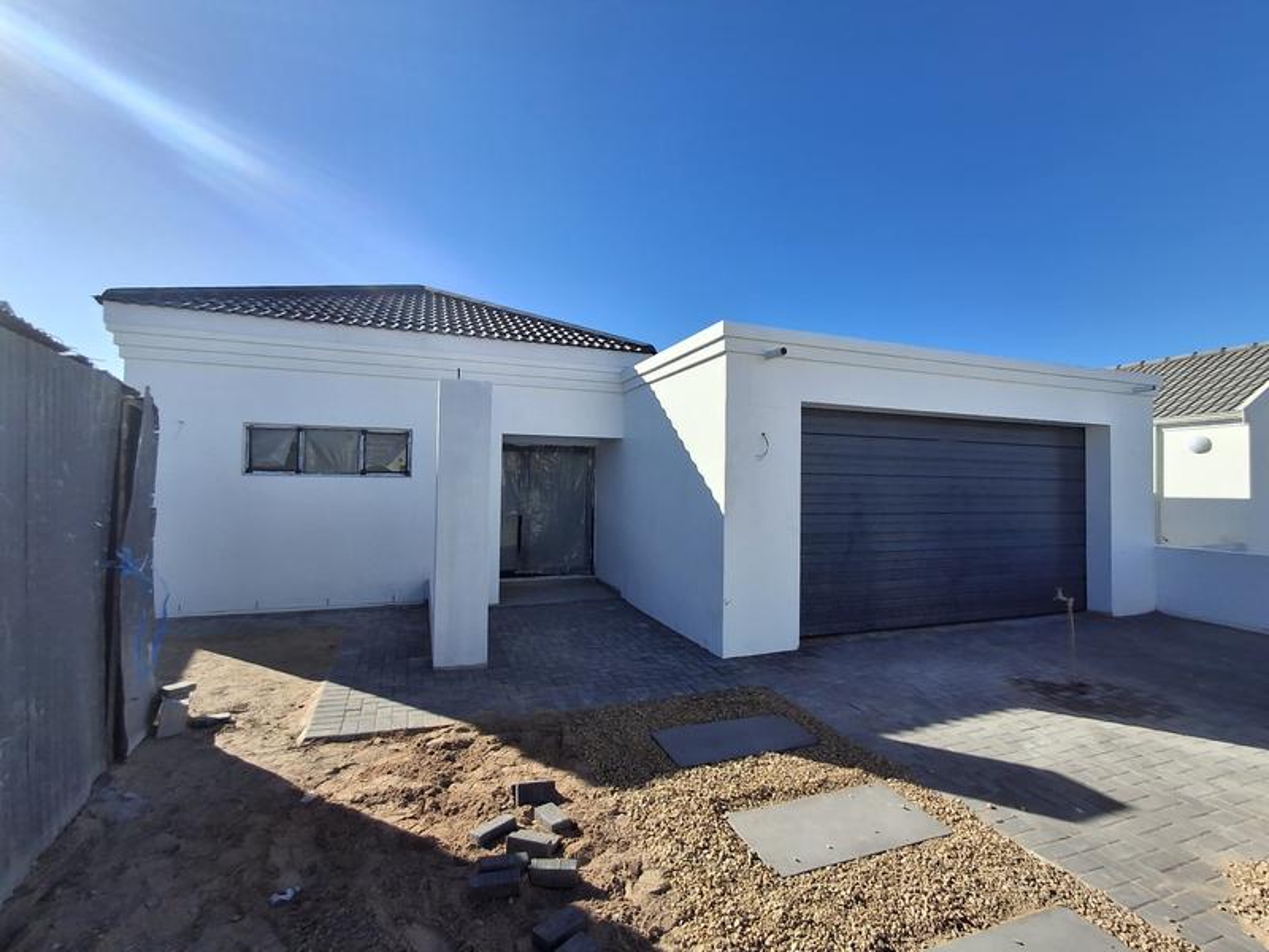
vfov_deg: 78.1
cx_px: 634
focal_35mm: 16
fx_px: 587
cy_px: 476
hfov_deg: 94.5
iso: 40
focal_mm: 1.64
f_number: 2.2
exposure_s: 1/1770
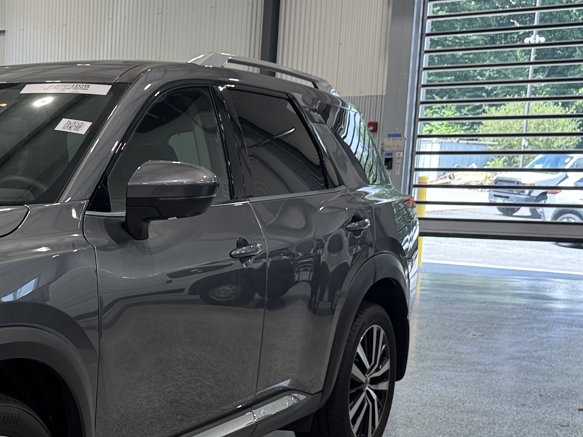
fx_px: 1028
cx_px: -53
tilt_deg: -8.8
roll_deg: -1.0
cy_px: 348
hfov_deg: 28.8
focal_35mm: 61
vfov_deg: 23.7
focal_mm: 6.76
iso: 125
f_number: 1.78
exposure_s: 1/399
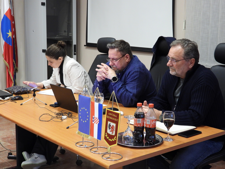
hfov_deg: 34.9
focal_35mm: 55
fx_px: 357
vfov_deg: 26.6
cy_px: 84
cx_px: 112
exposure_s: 1/15
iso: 400
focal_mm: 9.8
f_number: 3.5
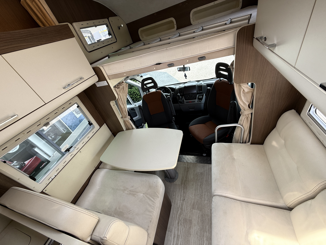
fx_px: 132
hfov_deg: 102.1
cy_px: 122
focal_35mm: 14
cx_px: 163
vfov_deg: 85.7
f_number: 2.2
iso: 50
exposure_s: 1/99
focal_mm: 2.22
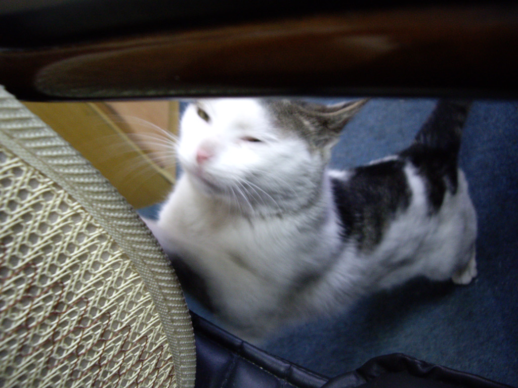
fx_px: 569
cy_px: 194
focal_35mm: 38
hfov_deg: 49.0
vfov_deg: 37.7
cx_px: 259
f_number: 2.8
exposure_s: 1/15
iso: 400
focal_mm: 7.9
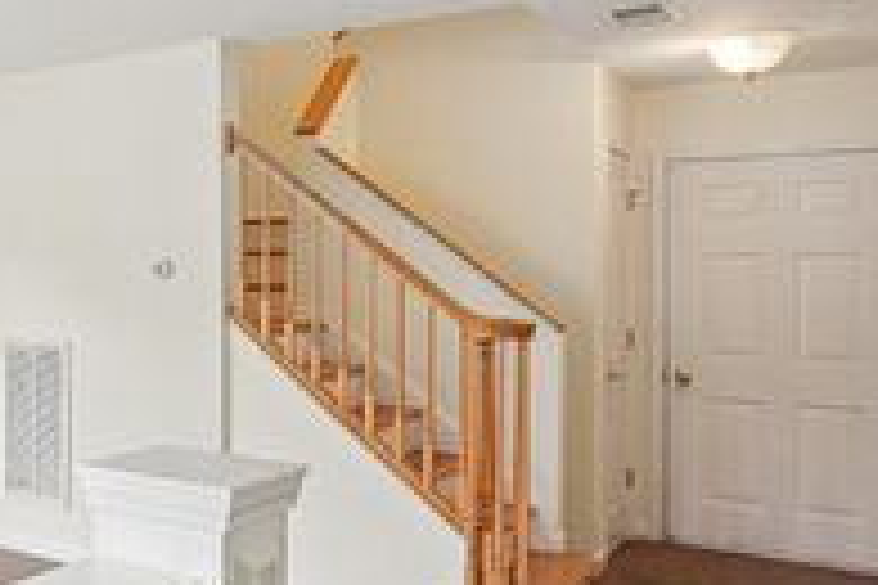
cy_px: 277
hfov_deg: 38.2
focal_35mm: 41
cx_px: -117
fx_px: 1000
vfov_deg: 32.6
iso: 400
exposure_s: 1/25
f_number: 8
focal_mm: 16
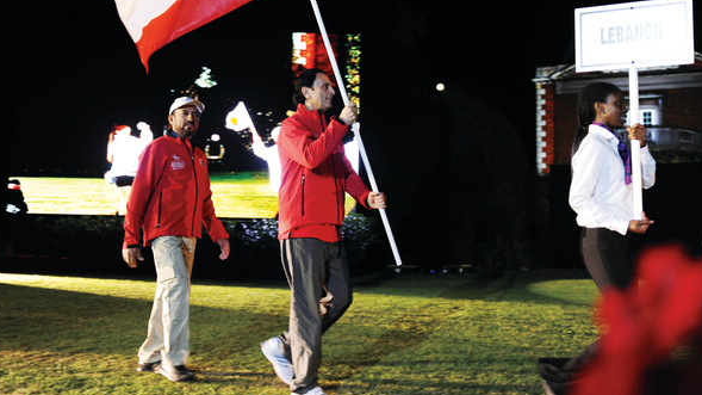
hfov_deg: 49.4
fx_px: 763
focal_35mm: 41
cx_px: 364
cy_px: 161
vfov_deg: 28.9
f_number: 2.8
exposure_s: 1/80
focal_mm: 36
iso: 1000
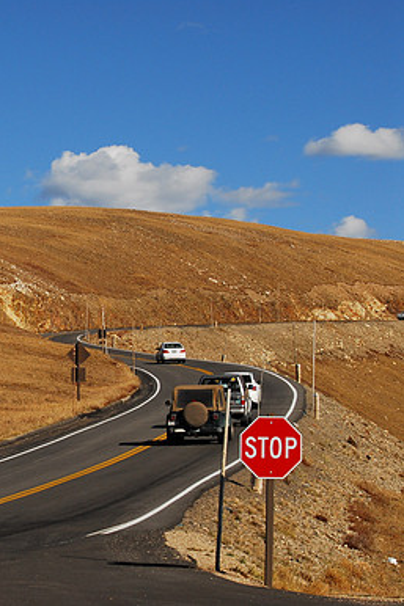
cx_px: -49
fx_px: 2662
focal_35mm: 158
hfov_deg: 8.6
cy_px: 302
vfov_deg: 13.0
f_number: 13
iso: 200
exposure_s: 1/320
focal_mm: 70
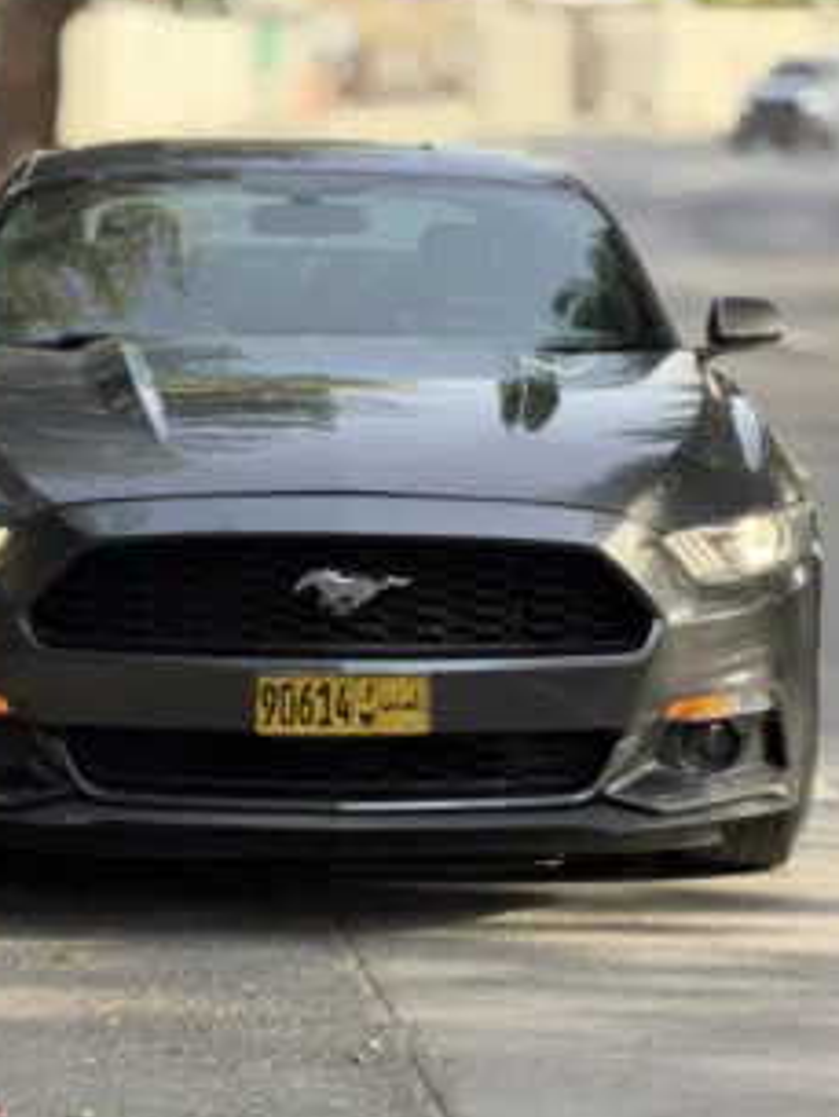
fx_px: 4230
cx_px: 322
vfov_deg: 15.0
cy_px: 678
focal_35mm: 131
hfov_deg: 11.3
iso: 100
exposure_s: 1/121
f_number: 2.8
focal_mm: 16.89
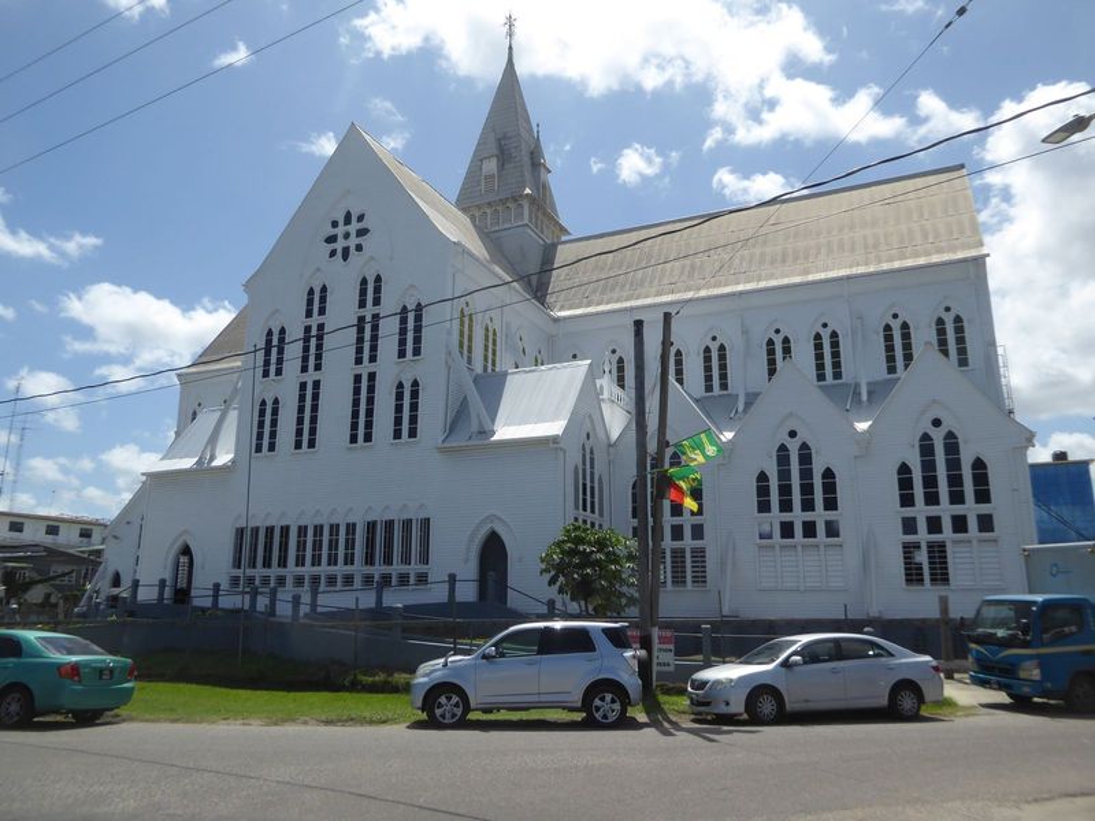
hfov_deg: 65.3
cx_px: 548
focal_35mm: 27
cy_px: 410
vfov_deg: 51.4
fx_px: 854
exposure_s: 1/1300
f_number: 3.4
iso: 80
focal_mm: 4.7
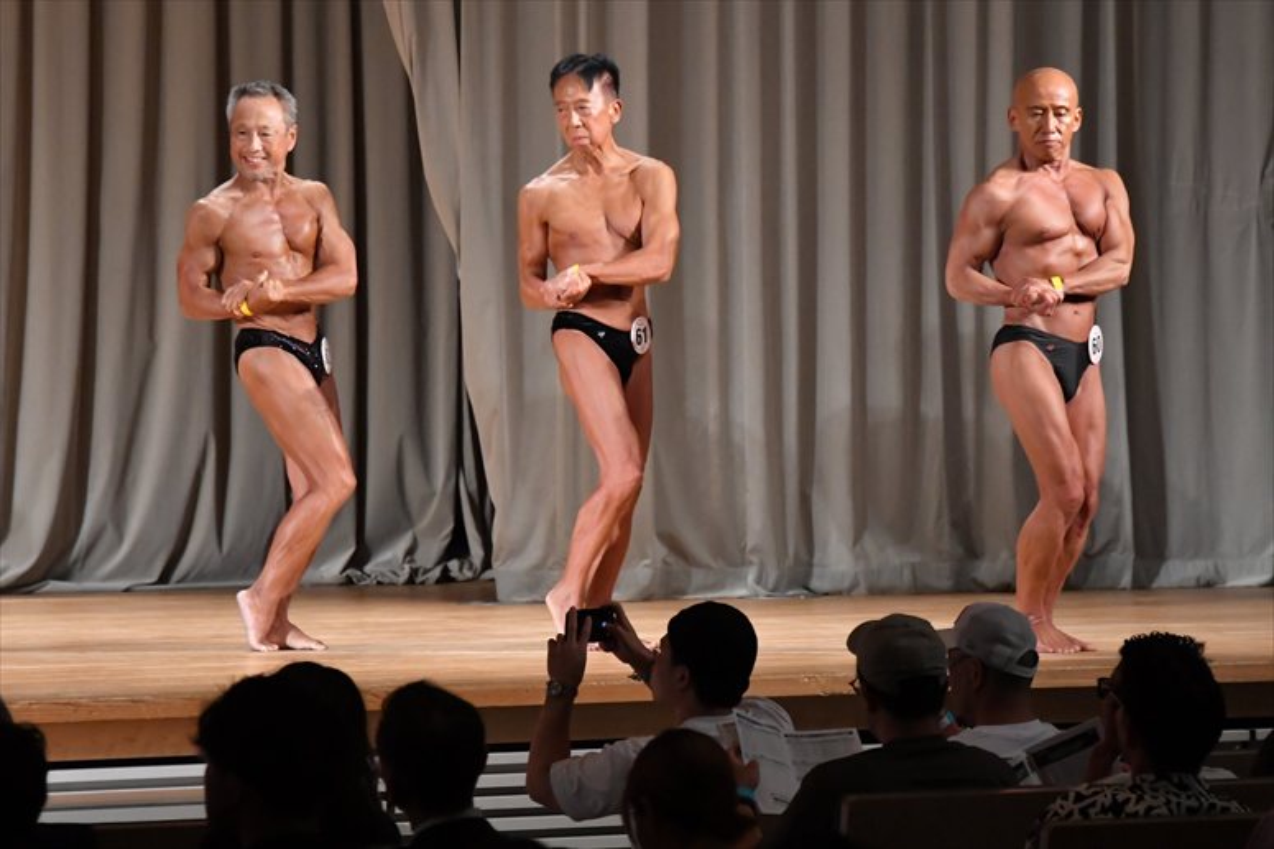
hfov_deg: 9.5
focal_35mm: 217
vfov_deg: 6.3
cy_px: 424
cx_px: 637
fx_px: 7676
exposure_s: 1/400
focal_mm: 145
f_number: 5.6
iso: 5600
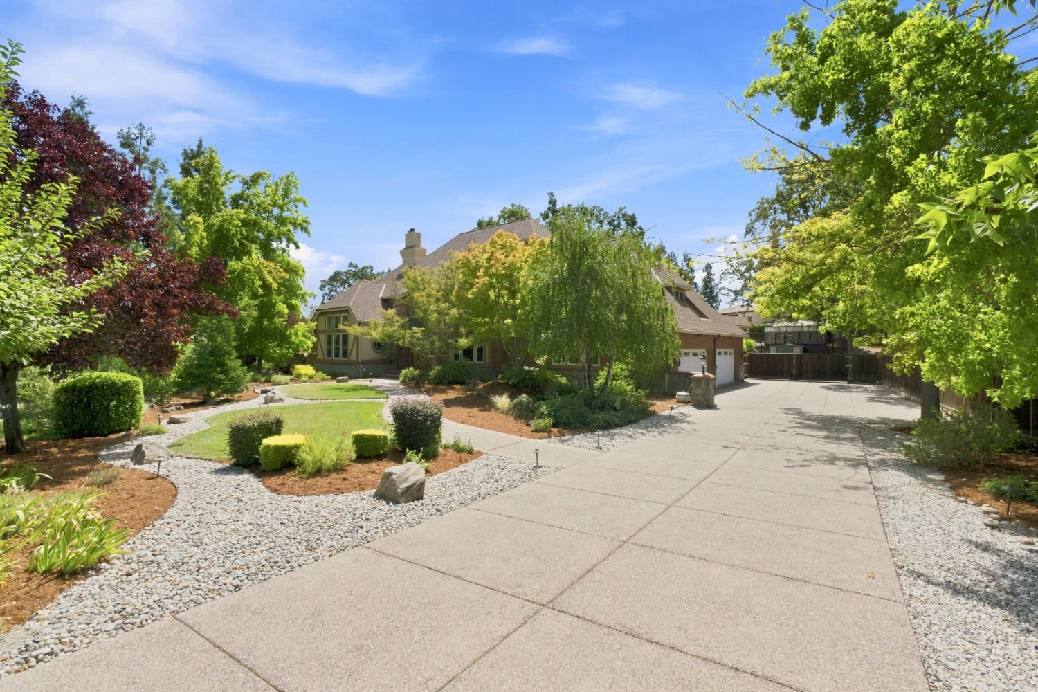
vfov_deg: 73.7
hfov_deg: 96.7
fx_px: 461
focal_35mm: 16
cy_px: 346
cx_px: 519
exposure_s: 1/125
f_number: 16
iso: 320
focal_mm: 16
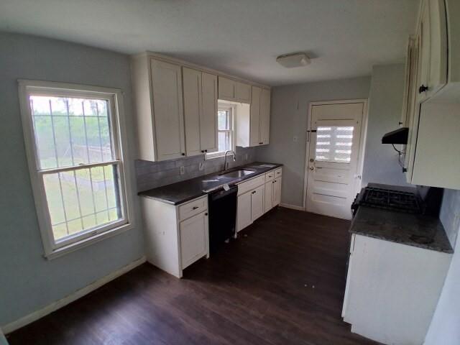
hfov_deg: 91.0
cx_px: 230
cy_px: 172
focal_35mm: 17
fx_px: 226
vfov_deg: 74.7
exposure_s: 1/60
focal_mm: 1.4
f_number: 2.2
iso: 125
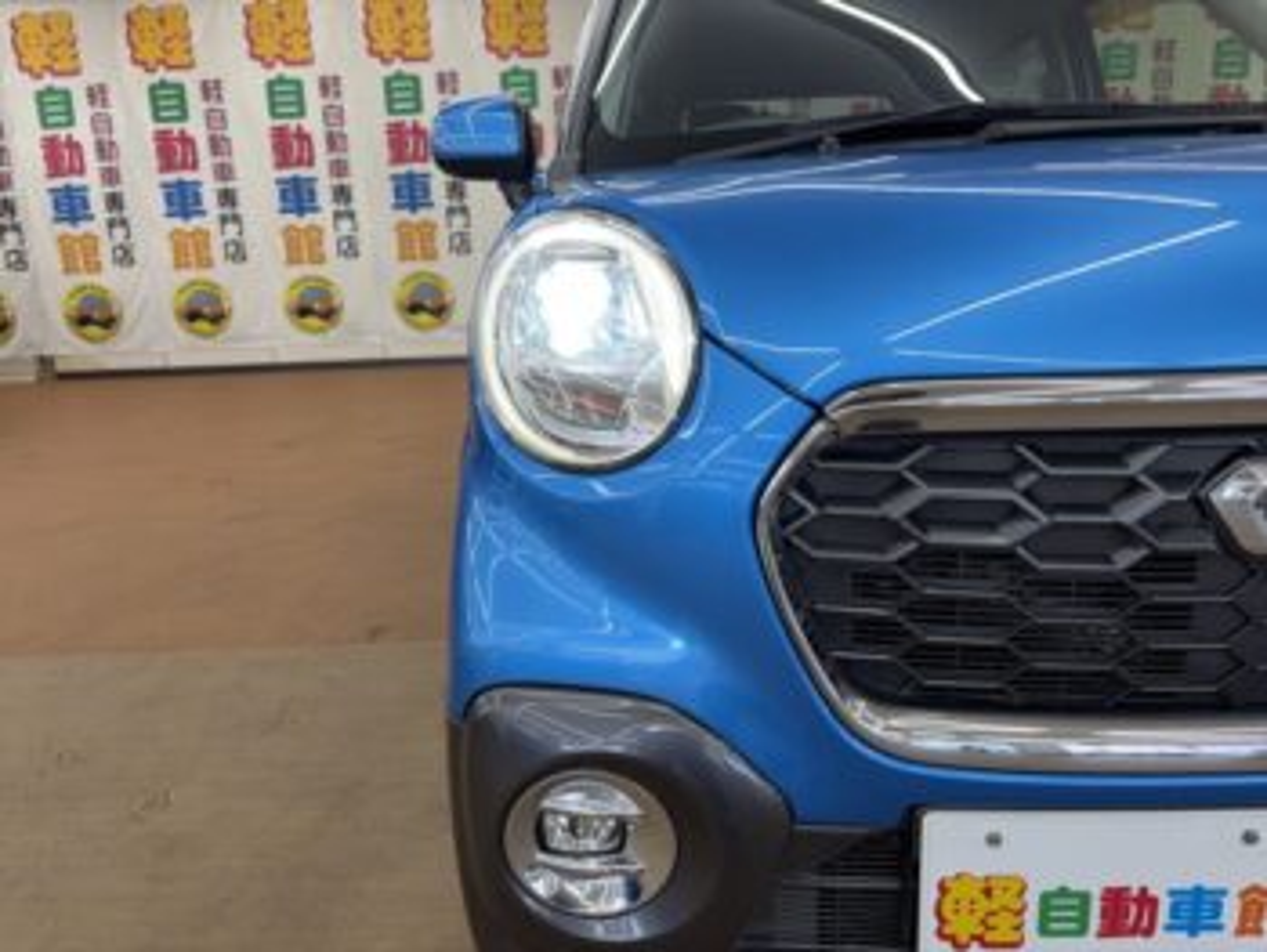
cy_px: 476
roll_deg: +2.7
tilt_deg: -12.8
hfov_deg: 67.3
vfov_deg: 53.1
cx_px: 634
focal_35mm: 26
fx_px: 952
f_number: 1.6
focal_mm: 5.96
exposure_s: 1/100
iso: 50
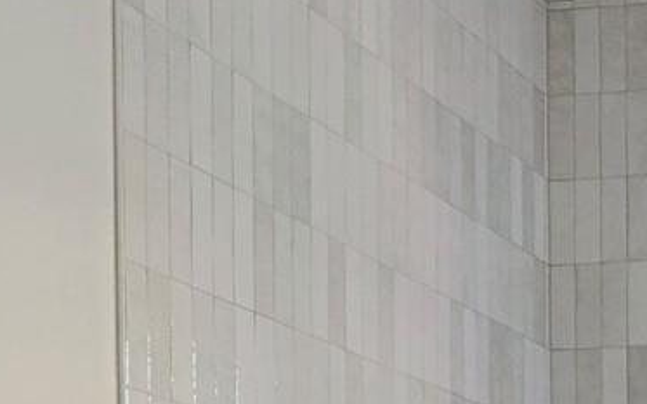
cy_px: 811
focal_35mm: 109
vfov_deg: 10.9
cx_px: 896
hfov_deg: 17.6
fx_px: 1922
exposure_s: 1/144
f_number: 1.68
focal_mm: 6.9
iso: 19
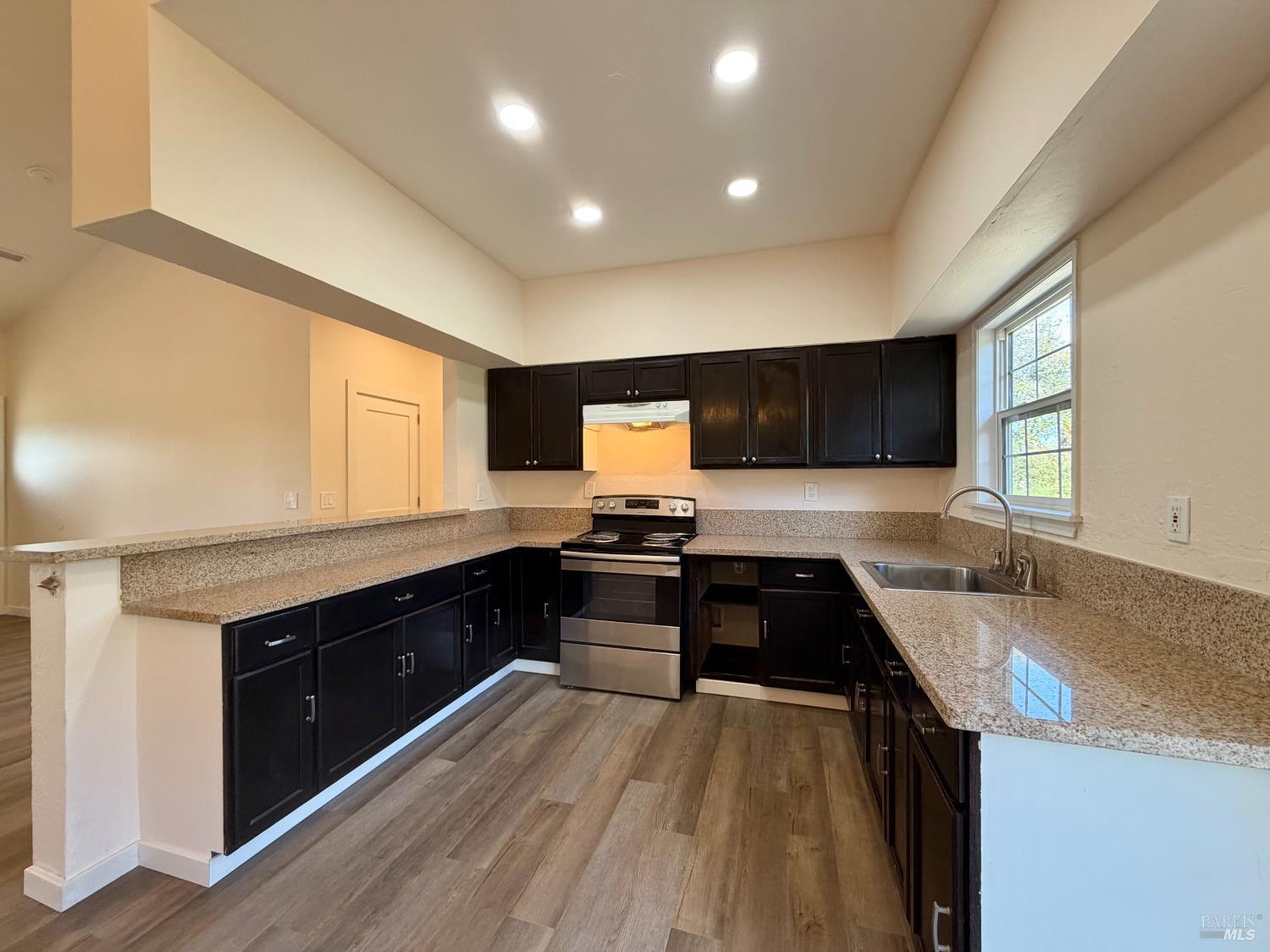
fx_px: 514
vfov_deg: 85.7
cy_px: 476
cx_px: 635
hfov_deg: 102.1
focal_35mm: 14
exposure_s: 1/120
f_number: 2.2
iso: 200
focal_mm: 2.22
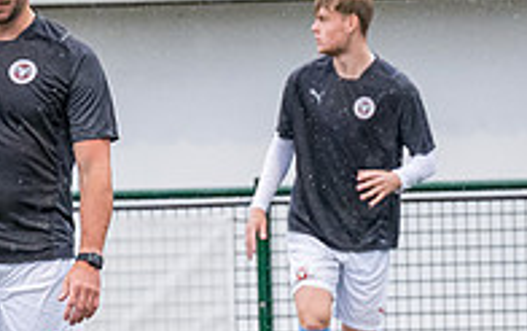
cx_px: 372
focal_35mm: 578
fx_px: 8311
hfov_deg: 3.6
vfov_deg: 2.3
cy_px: 349
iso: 2000
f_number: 2.8
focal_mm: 100
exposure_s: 1/1250
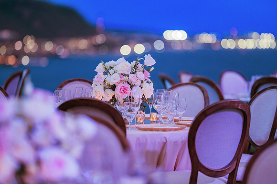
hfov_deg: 15.2
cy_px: 92
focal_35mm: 135
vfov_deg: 10.1
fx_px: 1038
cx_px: 138
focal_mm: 135
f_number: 1.8
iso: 640
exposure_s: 1/40
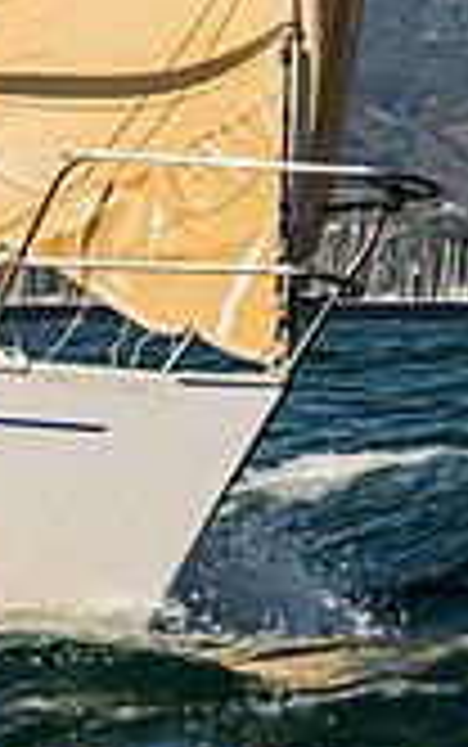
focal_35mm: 612
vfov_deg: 3.4
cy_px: -13
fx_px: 12468
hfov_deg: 2.1
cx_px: -814
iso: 500
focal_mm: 145
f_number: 8
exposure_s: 1/2500
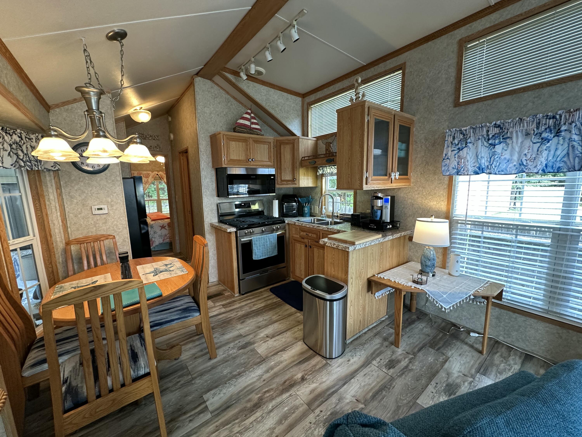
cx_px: 291
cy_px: 218
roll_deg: +1.6
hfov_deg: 102.1
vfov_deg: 85.7
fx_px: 235
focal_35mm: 14
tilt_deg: -9.1
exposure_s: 1/60
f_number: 2.2
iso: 250
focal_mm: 2.22
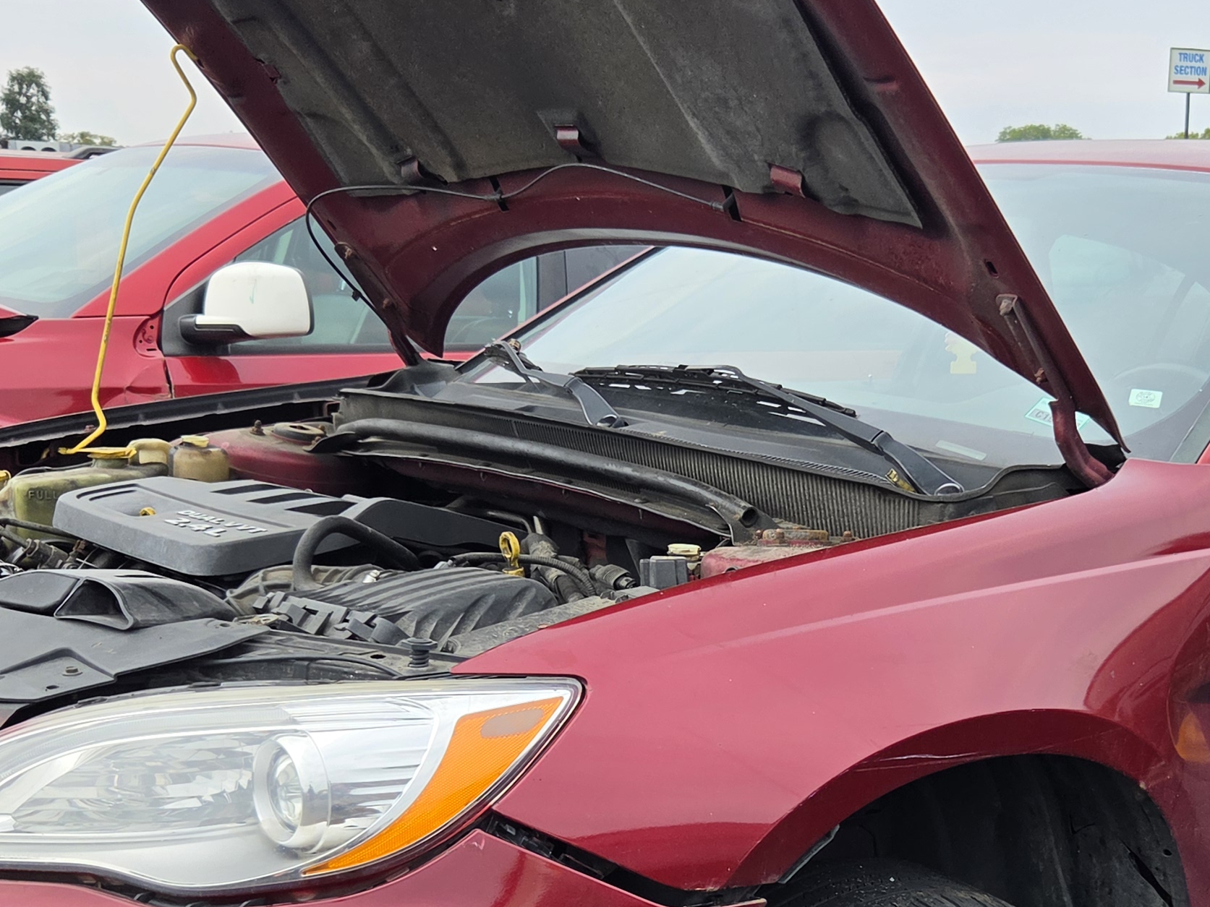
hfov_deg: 34.6
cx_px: 822
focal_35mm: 55
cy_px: 744
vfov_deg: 26.0
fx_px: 1923
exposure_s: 1/1457
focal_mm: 5.4
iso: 80
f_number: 1.8
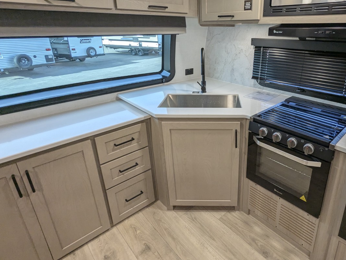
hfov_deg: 77.2
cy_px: 105
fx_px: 210
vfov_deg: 63.0
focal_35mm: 21
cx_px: 221
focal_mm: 2.35
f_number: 2.2
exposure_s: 1/72
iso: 131
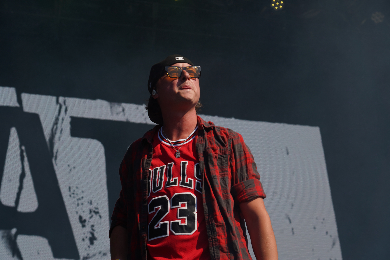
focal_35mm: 105
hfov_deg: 19.5
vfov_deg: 13.0
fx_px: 1137
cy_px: 130
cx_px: 195
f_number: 8
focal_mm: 105
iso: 100
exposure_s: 1/400
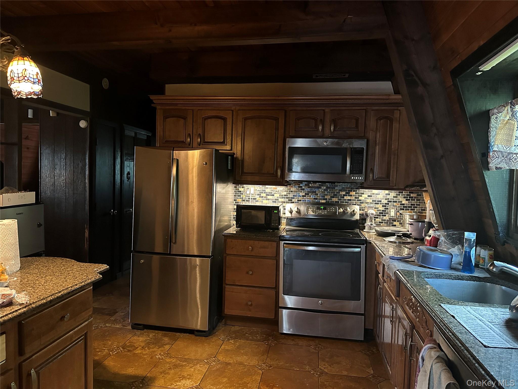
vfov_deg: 56.8
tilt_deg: -2.0
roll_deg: -2.3
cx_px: 259
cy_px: 194
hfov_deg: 71.6
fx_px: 359
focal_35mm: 24
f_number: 1.78
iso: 800
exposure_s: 1/30
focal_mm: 6.86
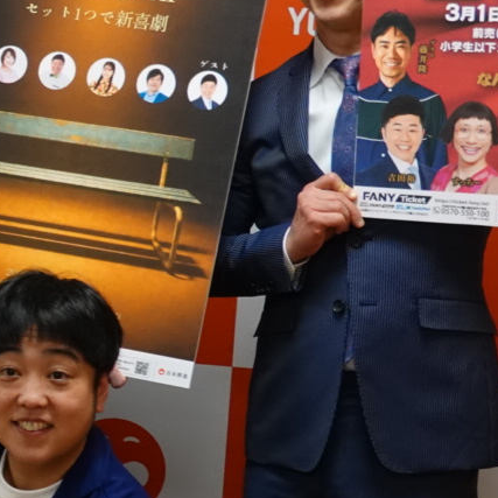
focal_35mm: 132
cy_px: 295
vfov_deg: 13.2
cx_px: -372
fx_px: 2148
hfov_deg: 12.2
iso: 800
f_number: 4.5
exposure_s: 1/50
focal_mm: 15.28
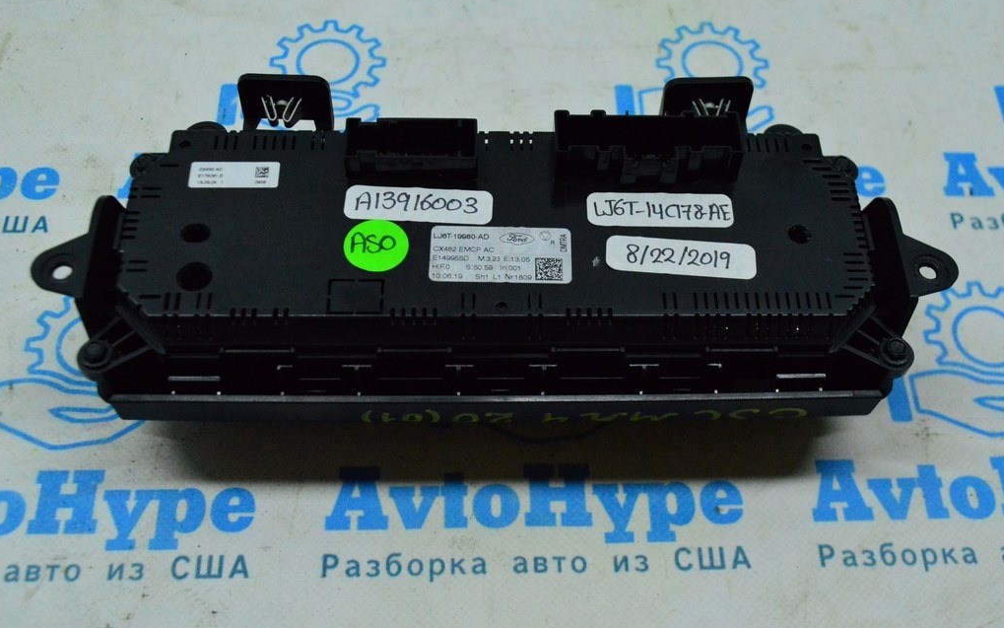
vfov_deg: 28.9
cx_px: 501
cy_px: 306
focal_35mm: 45
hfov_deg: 44.8
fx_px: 1218
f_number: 6.3
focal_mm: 29
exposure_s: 1/800
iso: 6400
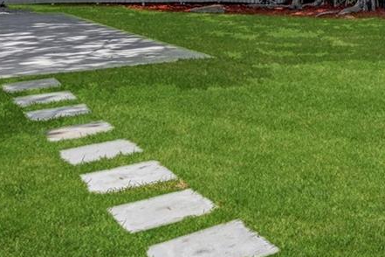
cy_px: -25
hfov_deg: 29.4
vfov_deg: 22.1
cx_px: 470
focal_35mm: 58
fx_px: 620
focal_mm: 16
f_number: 8
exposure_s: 1/800
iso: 400
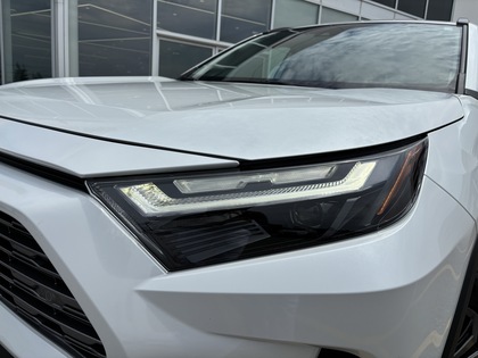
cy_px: 179
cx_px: 239
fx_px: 359
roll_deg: -5.1
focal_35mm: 26
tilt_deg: -9.4
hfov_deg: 67.3
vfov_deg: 53.1
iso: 50
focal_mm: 5.96
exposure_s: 1/9901
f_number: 1.6
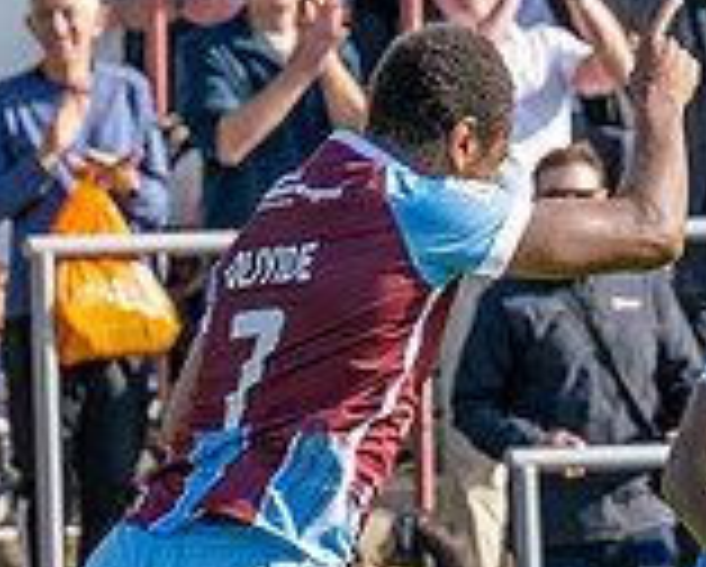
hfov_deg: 1.5
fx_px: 27009
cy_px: 557
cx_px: -232
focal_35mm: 1291
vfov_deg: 1.2
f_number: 4
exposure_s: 1/2500
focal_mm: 125
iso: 400
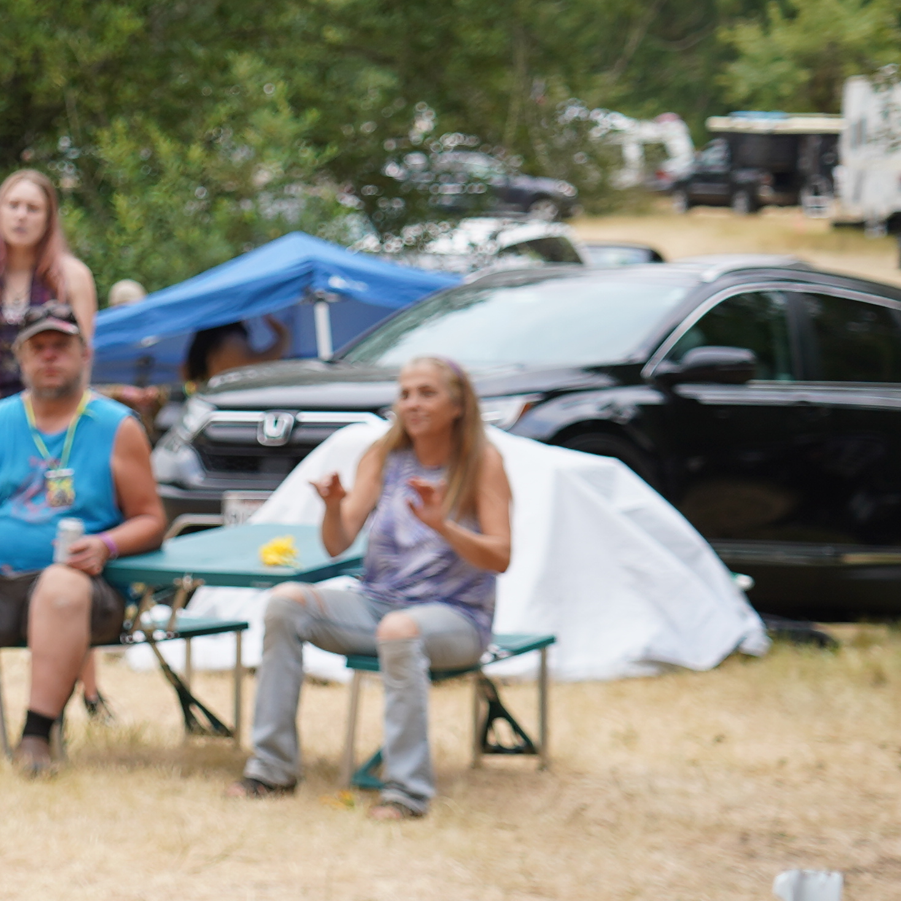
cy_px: 449
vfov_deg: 8.5
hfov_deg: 8.4
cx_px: -324
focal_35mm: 205
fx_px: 6037
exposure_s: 1/160
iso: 160
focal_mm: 59
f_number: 4
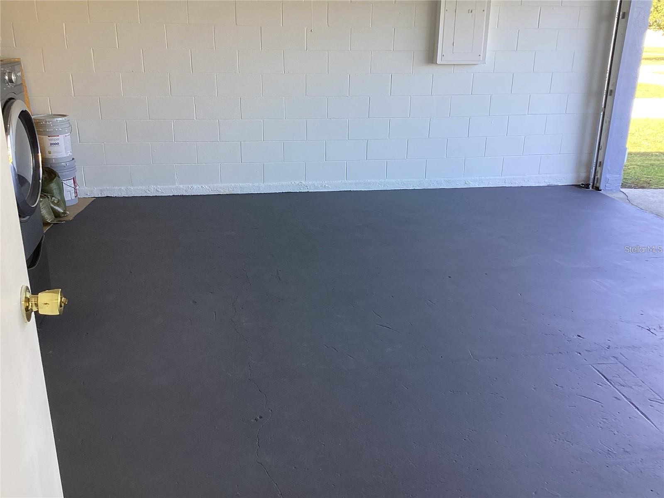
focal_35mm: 31
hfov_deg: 58.4
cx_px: 332
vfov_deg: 45.4
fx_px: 595
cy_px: 249
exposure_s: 1/120
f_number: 2.4
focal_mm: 3.3
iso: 64
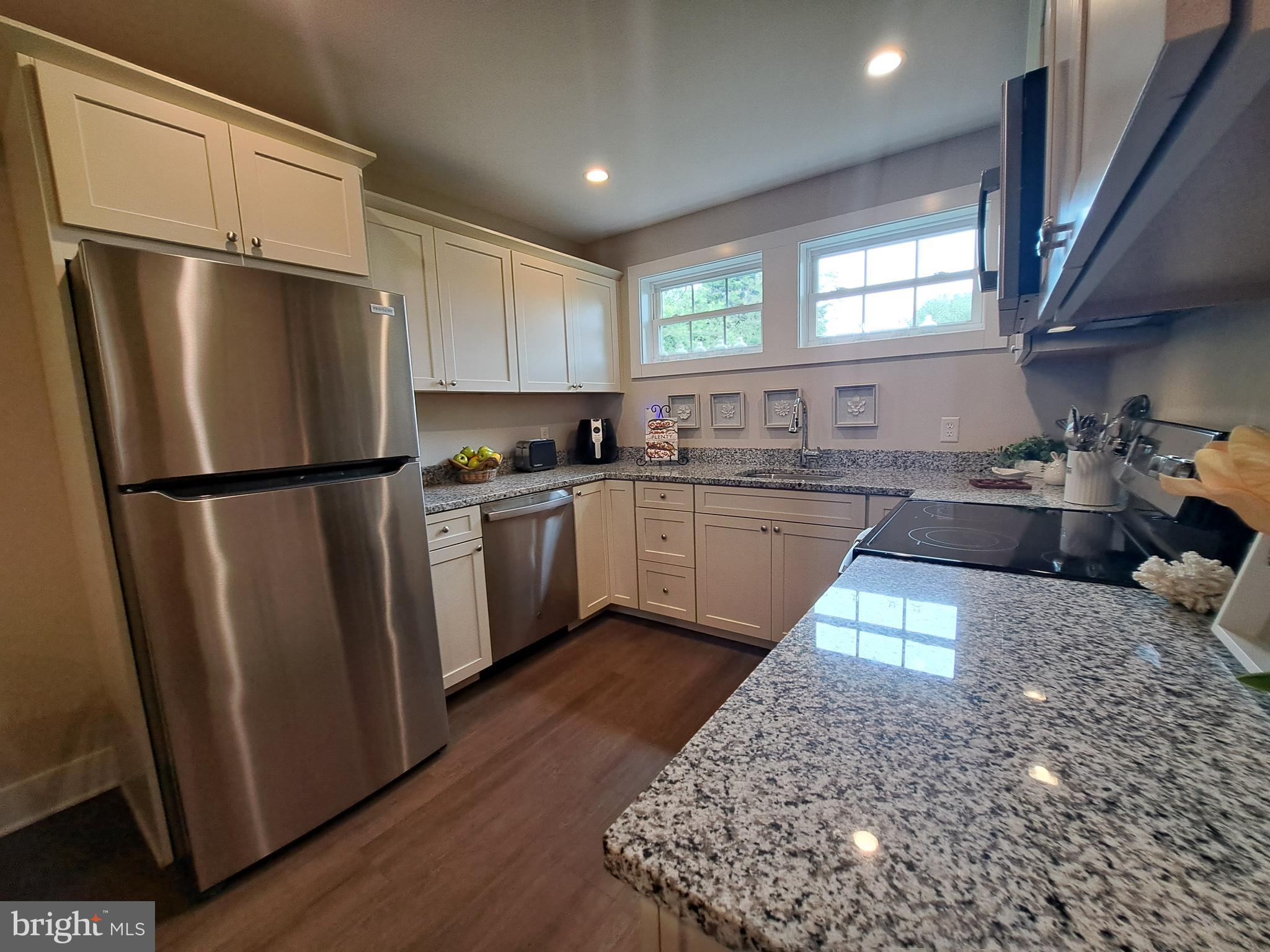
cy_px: 476
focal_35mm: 13
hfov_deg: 106.2
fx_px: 477
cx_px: 635
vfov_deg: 89.9
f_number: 2.2
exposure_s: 1/40
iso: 64
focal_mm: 1.74
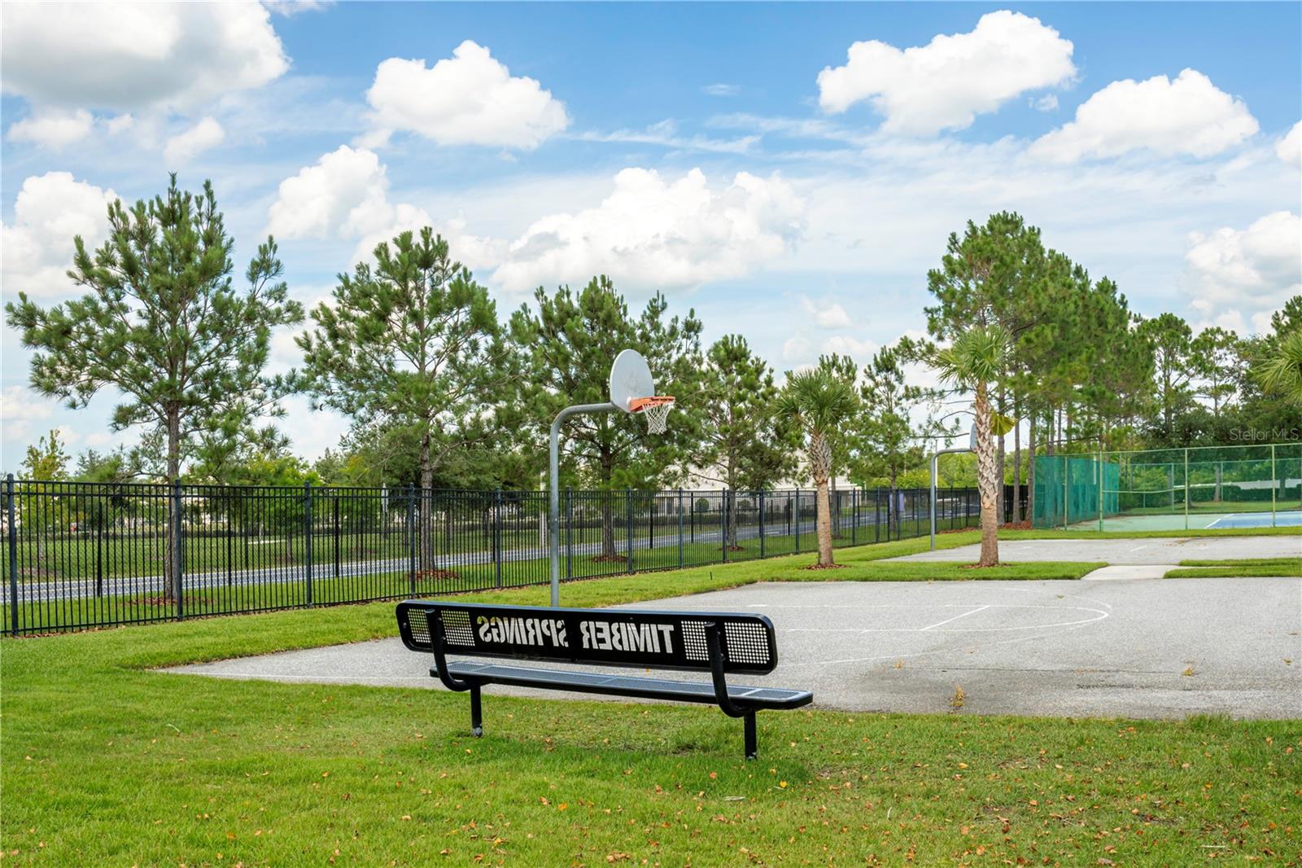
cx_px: 651
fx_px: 1247
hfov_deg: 55.1
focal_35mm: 34
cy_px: 434
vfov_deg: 38.3
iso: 200
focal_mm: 23
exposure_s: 1/500
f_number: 8
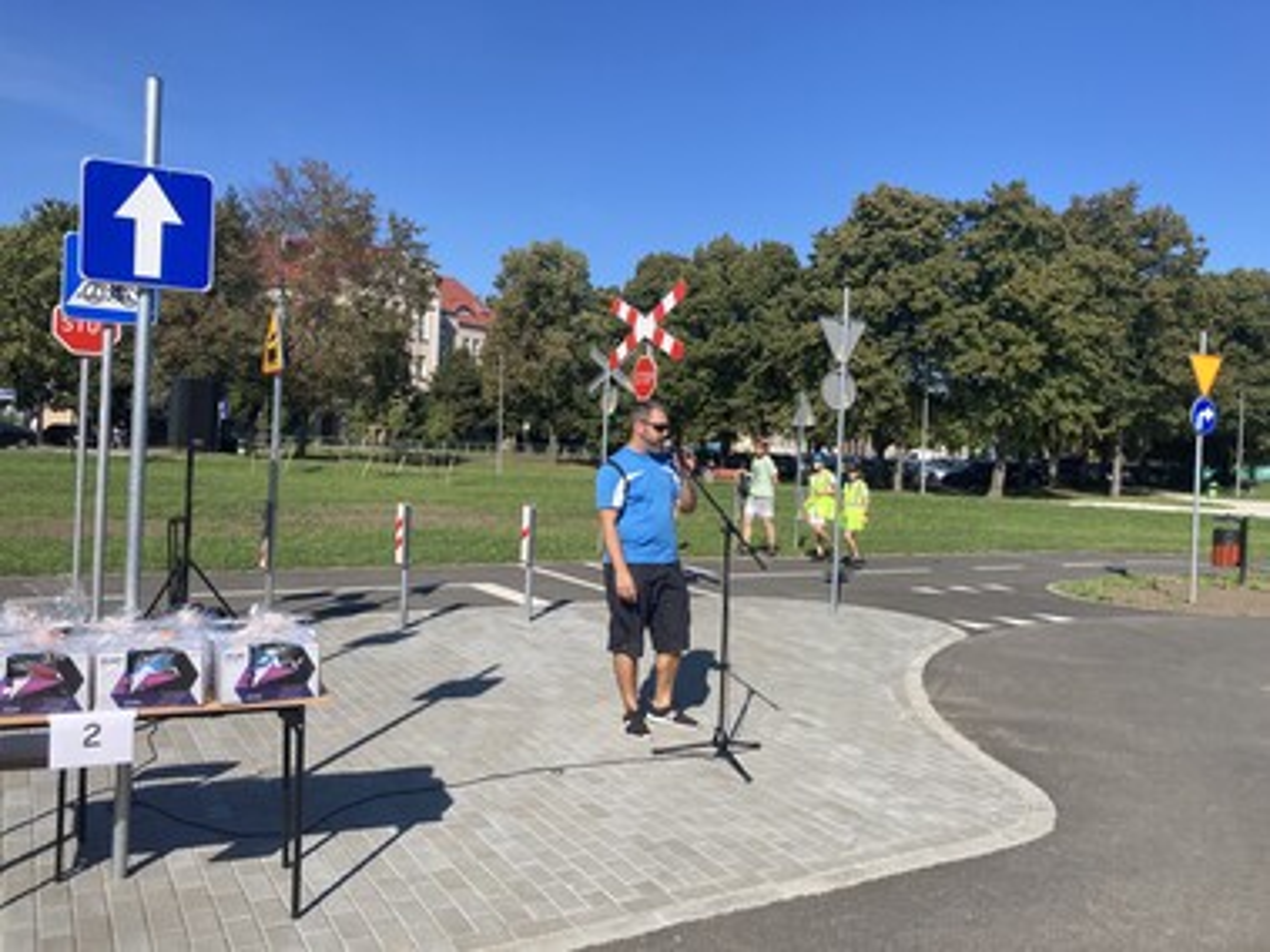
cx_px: 635
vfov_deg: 49.7
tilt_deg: +1.4
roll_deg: -1.6
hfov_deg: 63.5
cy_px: 476
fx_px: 1027
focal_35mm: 28
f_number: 1.8
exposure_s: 1/1919
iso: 20
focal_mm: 3.99
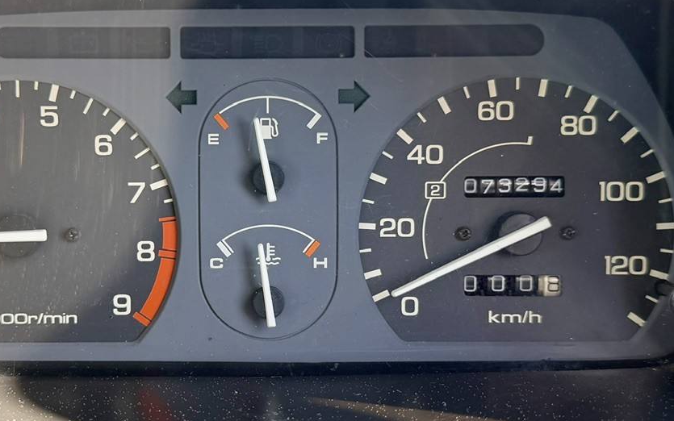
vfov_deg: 32.8
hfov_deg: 50.3
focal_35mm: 39
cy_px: 203
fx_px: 716
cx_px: 314
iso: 100
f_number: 1.78
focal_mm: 6.76
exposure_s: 1/191
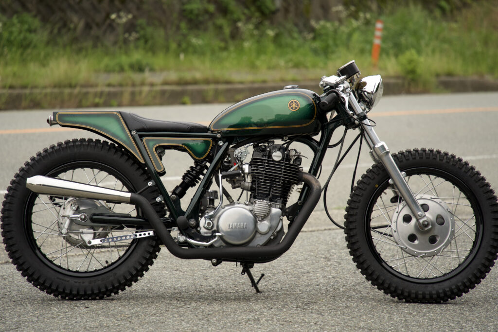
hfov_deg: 10.3
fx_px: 2767
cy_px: 166
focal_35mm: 200
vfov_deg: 6.9
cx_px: 249
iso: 800
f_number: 5.6
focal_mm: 200
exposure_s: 1/250
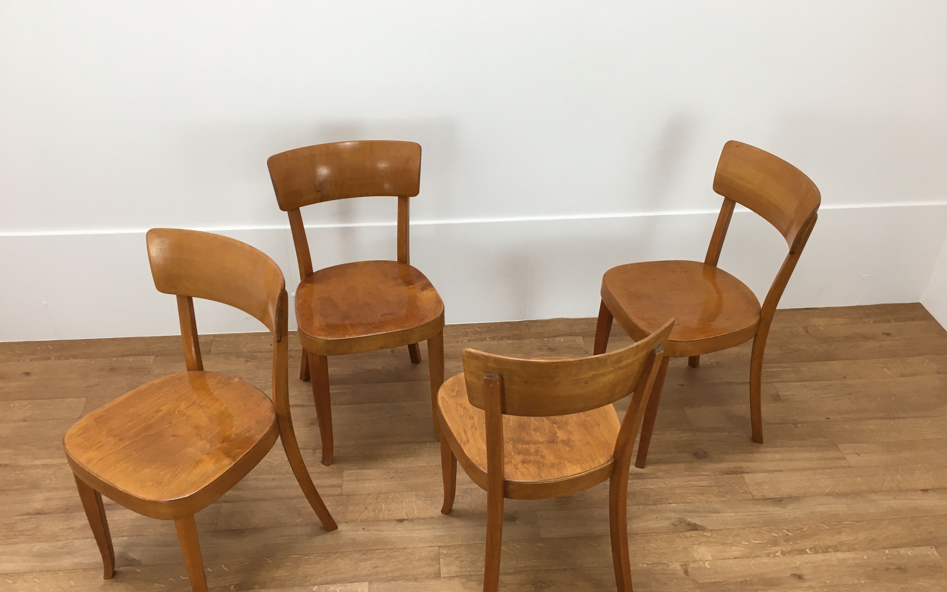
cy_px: 331
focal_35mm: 31
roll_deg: -1.5
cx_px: 470
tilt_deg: -35.2
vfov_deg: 40.5
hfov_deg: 61.2
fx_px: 800
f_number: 2.2
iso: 32
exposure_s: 1/33
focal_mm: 4.15
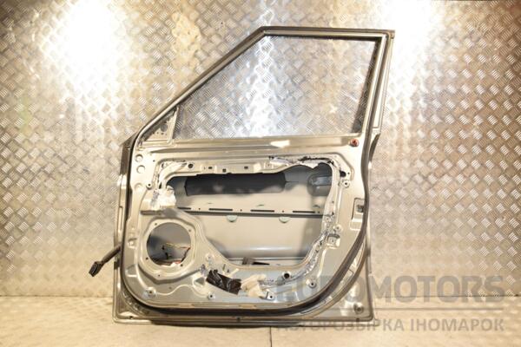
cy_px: 174
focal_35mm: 32
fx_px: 456
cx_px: 260
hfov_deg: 59.5
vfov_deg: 41.7
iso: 800
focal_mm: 21
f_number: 6.3
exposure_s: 1/200
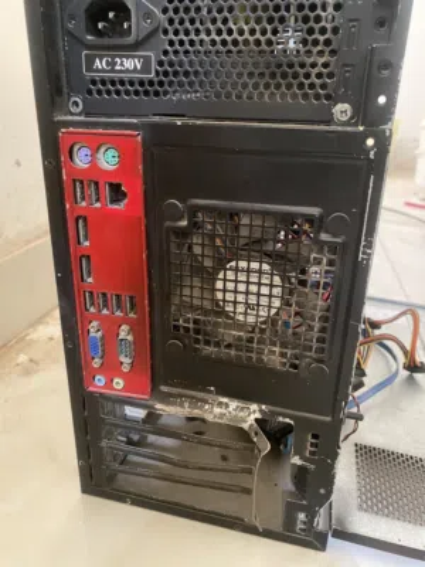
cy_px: 284
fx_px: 426
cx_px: 212
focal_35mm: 26
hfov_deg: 53.1
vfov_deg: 67.3
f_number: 1.8
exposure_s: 1/30
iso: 800
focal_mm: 4.25
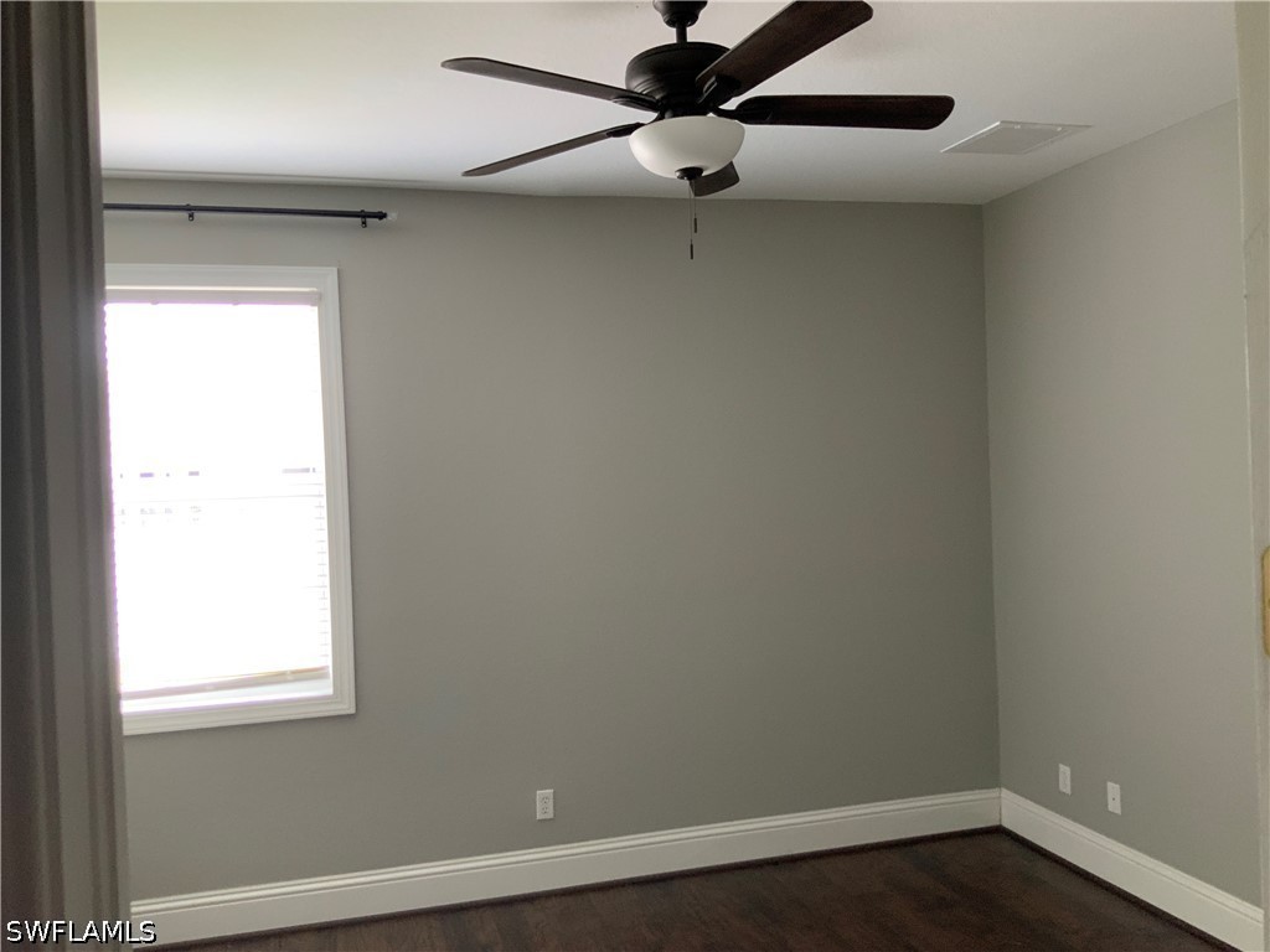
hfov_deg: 61.7
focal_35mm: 29
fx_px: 1064
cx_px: 635
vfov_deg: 48.2
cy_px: 476
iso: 100
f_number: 1.8
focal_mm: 3
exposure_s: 1/60
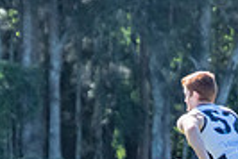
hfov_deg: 1.8
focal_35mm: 1122
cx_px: 345
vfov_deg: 1.2
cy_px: 301
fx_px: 7426
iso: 800
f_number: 6.3
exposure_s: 1/2500
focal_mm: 170
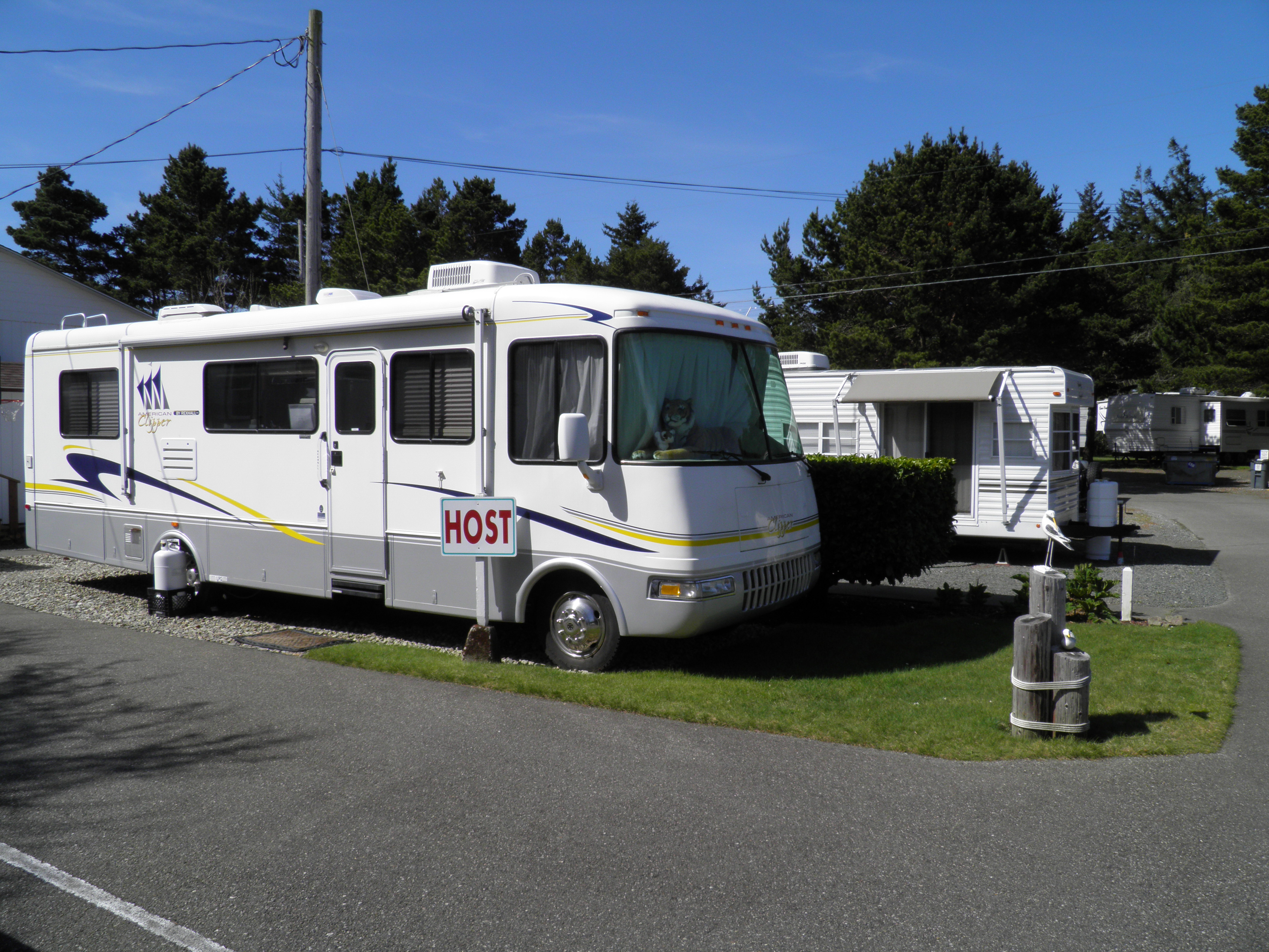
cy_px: 476
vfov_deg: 49.7
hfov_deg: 63.4
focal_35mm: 28
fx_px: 1026
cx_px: 634
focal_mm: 4.9
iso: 50
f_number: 5.7
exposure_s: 1/400
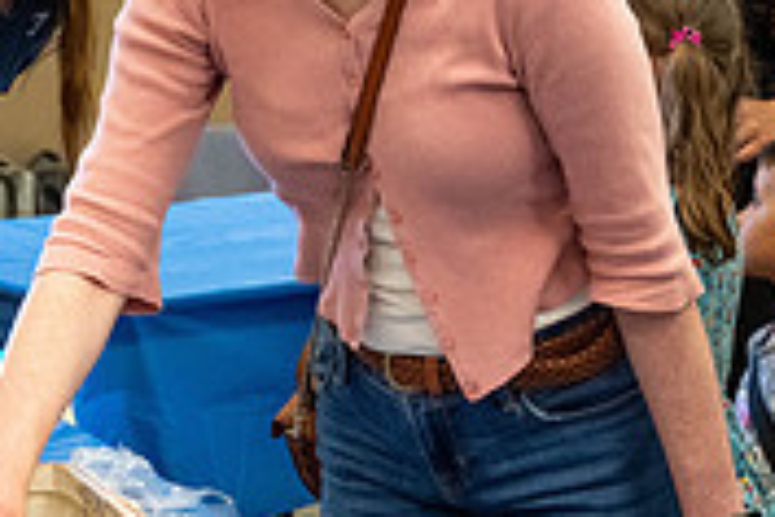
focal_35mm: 134
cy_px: 112
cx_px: 44
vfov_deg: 10.2
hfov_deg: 15.1
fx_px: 2884
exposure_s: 1/200
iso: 2000
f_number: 4
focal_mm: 41
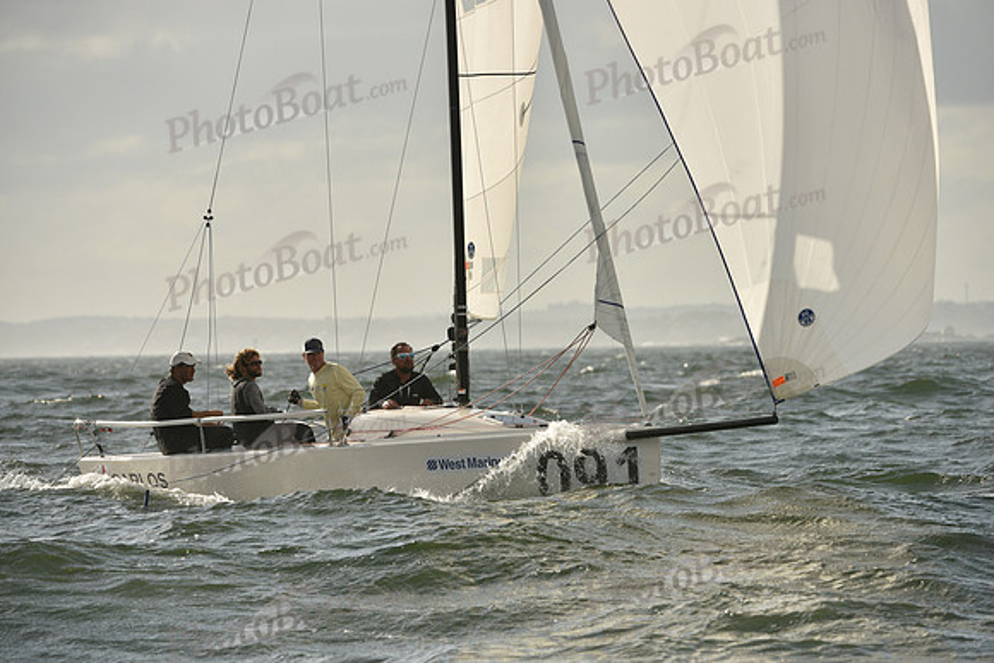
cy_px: 332
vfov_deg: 5.1
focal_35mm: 270
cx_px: 497
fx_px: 7456
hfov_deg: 7.6
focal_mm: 270
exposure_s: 1/2500
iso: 320
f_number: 6.3
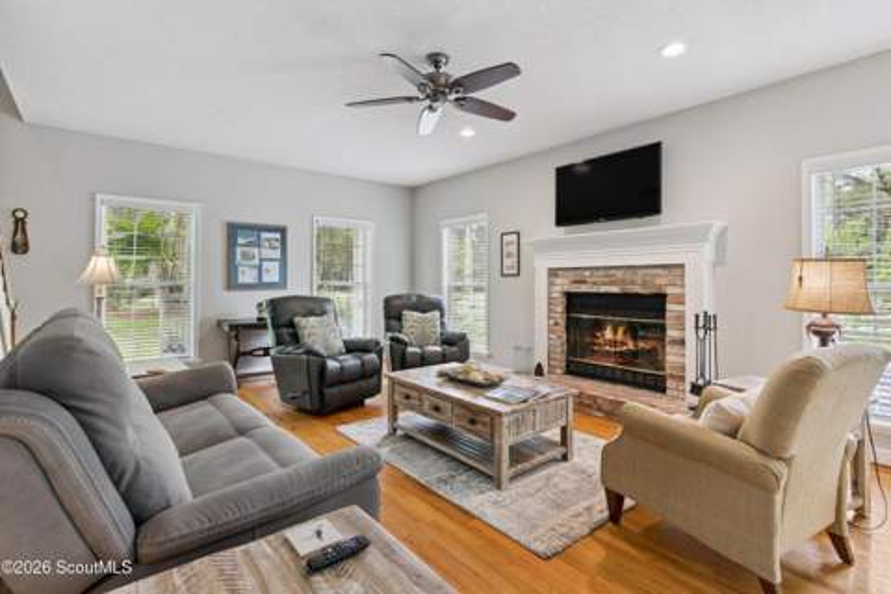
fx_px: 421
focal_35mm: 17
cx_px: 446
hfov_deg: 93.3
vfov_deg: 70.4
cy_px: 297
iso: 250
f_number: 8
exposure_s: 1/60
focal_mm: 17
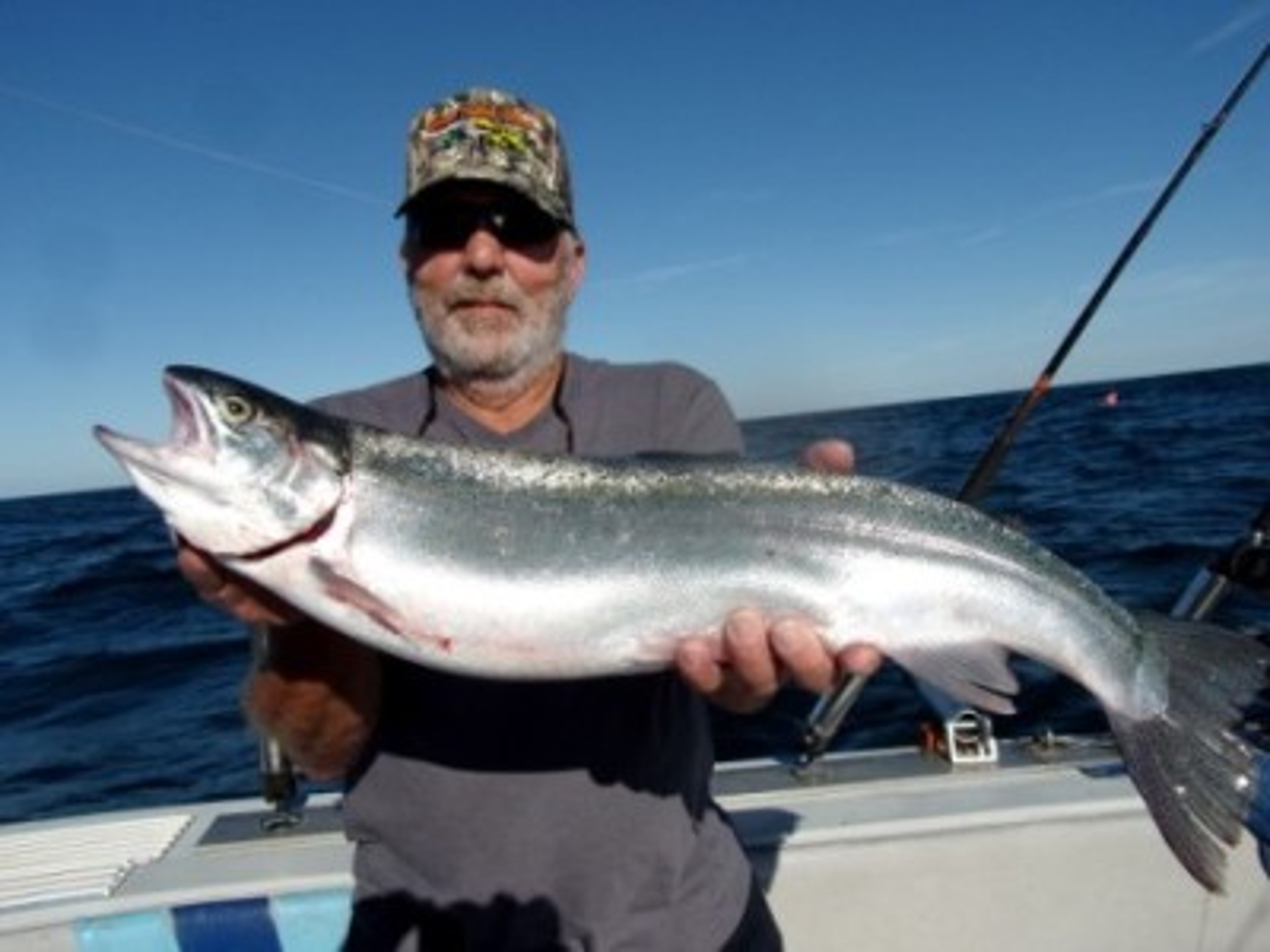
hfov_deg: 71.6
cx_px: 635
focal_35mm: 24
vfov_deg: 56.8
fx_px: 881
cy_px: 476
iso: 80
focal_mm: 4.3
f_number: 10.8
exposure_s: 1/180
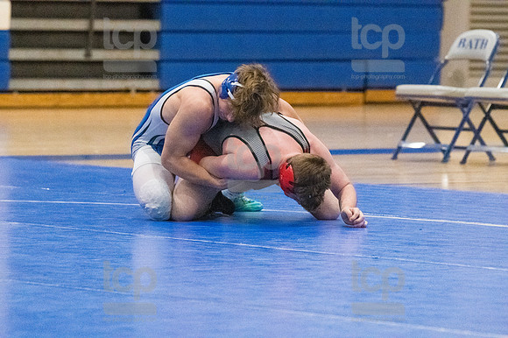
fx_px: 3906
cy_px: 169
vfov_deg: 5.0
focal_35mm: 277
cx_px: 254
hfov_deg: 7.4
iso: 10000
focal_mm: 185
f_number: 4.5
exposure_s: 1/1600
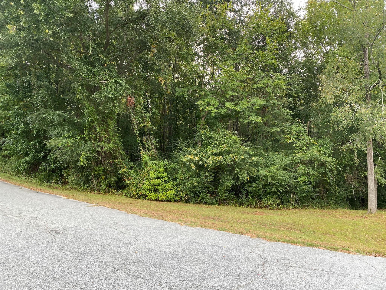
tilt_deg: +5.2
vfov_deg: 53.1
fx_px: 290
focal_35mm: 26
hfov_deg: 67.3
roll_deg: +0.7
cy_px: 145
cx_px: 193
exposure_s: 1/283
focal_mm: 4.25
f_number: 1.8
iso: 32
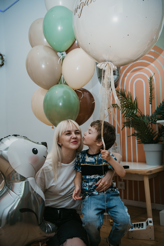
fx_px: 260
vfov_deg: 50.7
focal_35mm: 38
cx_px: 82
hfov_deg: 35.1
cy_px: 123
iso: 100
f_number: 3.5
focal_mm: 38
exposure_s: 1/160
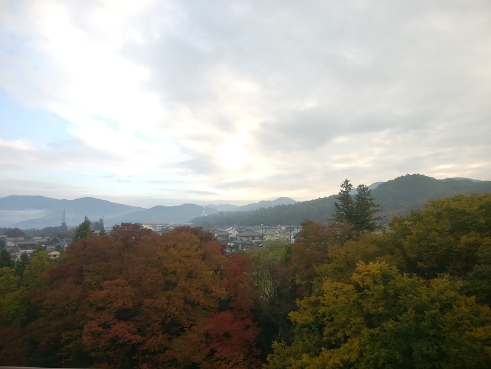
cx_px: 246
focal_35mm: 22
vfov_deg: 61.1
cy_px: 184
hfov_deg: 76.4
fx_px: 312
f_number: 2
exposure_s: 1/223
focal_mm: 3
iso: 32
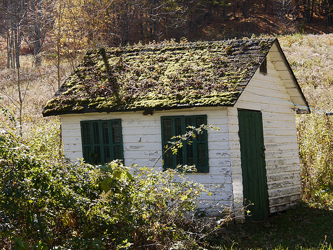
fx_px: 808
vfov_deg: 17.6
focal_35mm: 84
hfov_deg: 23.3
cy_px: 125
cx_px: 166
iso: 100
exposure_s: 1/160
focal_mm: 42
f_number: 5.6
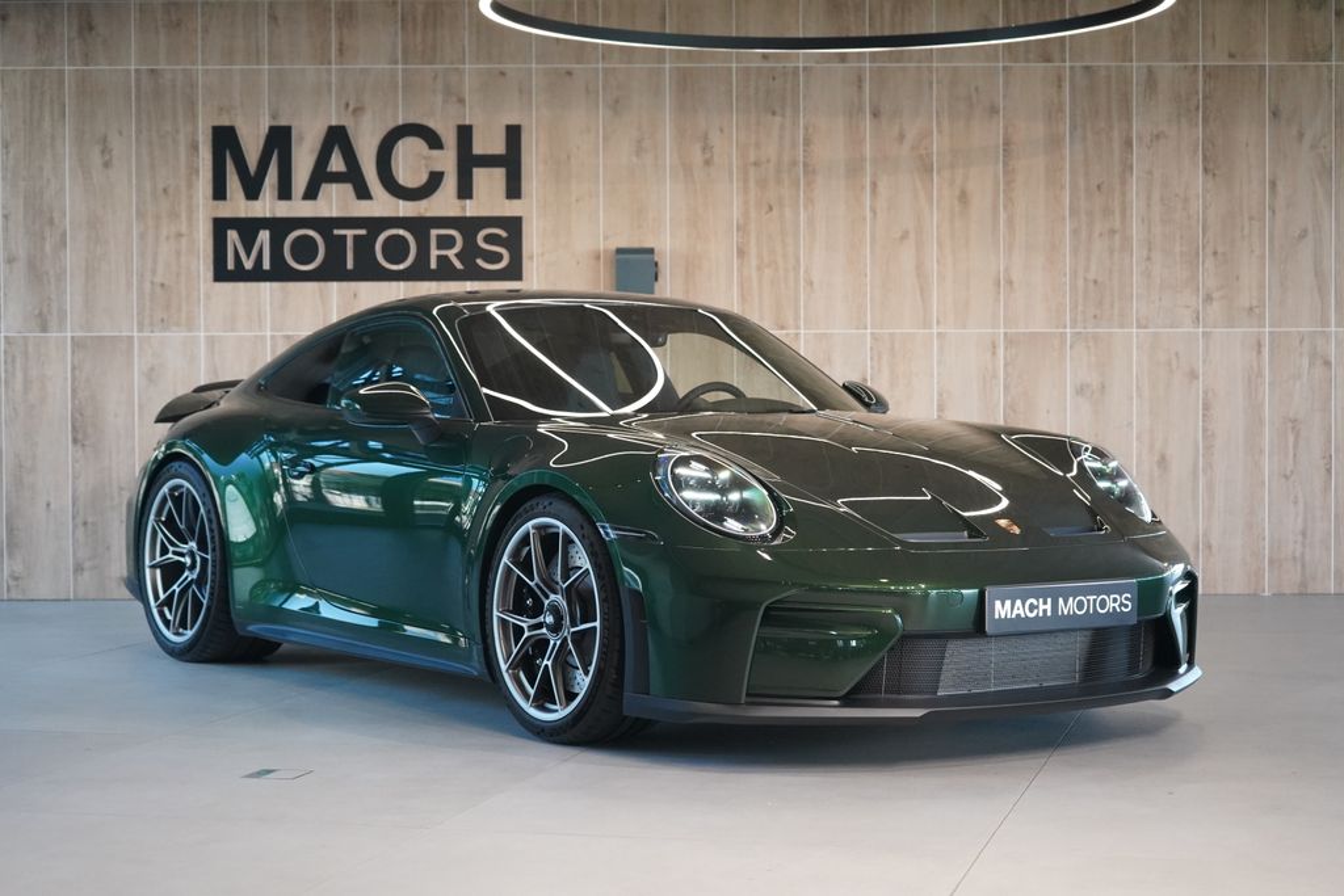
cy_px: 448
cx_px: 672
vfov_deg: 21.2
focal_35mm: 64
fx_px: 2390
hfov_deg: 31.4
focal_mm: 64
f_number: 5.6
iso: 5000
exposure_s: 1/160
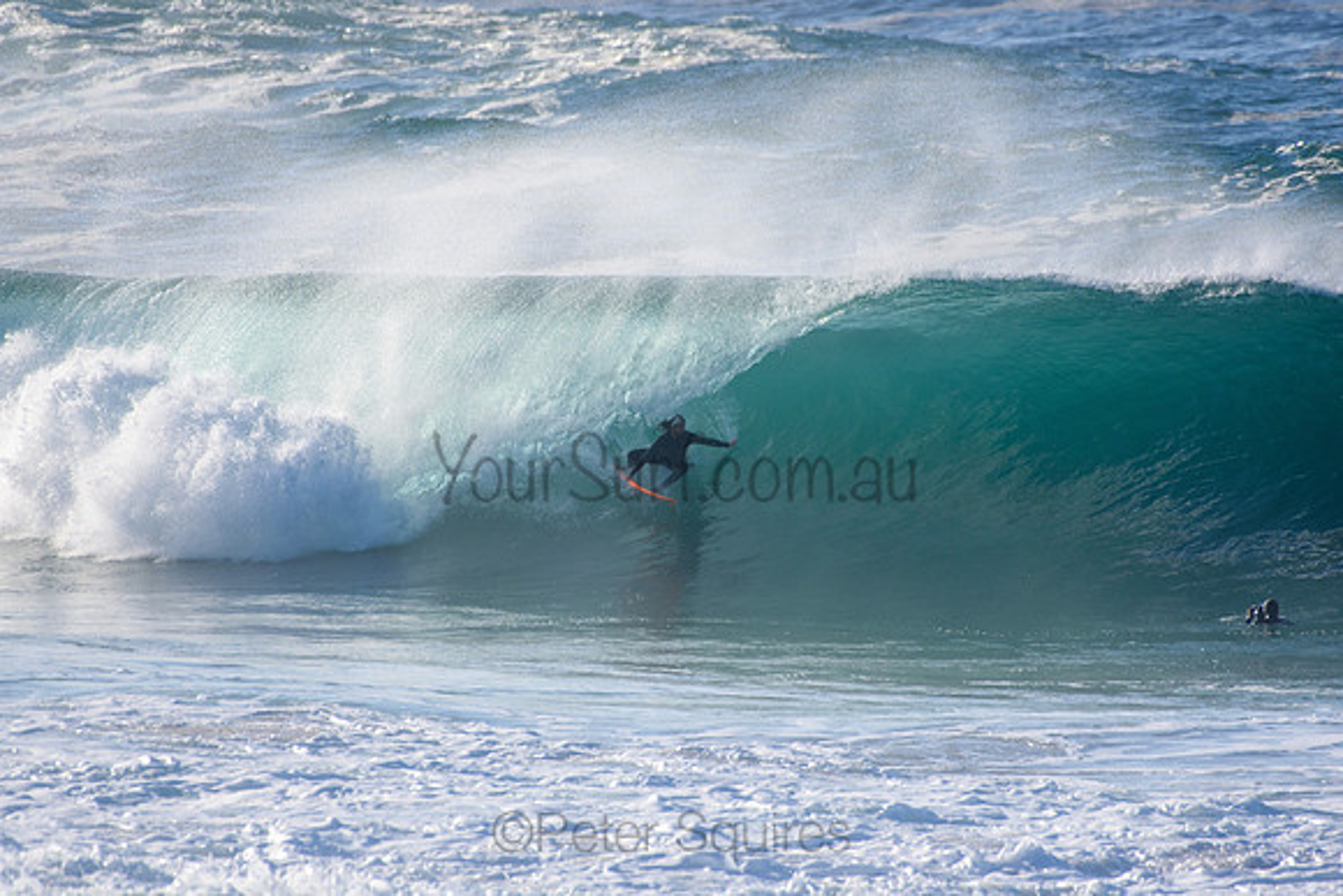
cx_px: 672
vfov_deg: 1.8
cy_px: 448
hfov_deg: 2.7
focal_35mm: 750
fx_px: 27984
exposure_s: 1/2000
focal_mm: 500
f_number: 5.6
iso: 360
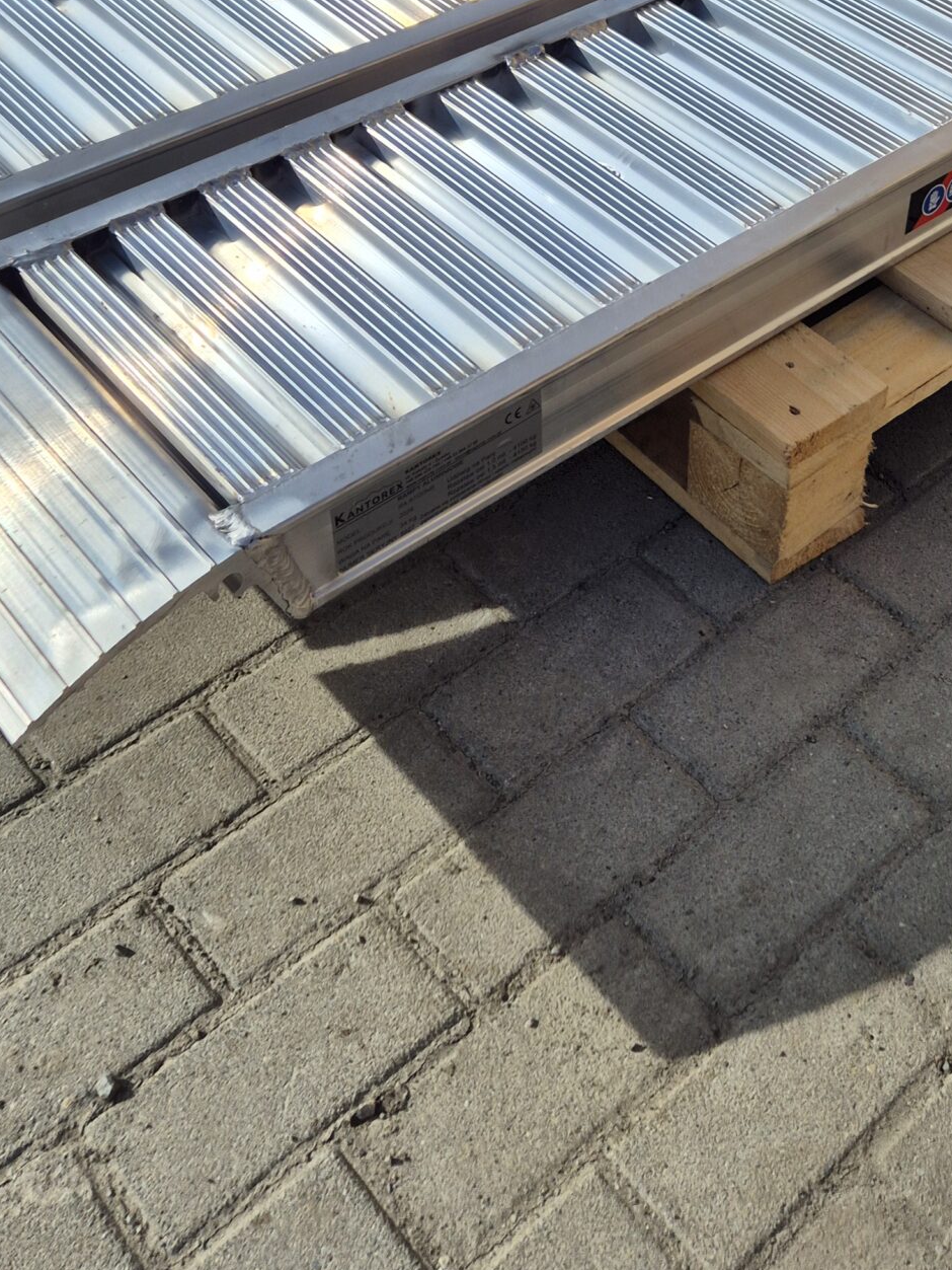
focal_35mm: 47
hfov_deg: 30.5
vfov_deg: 38.3
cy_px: 188
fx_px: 1723
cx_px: 675
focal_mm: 5.4
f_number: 1.8
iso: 25
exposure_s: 1/6640
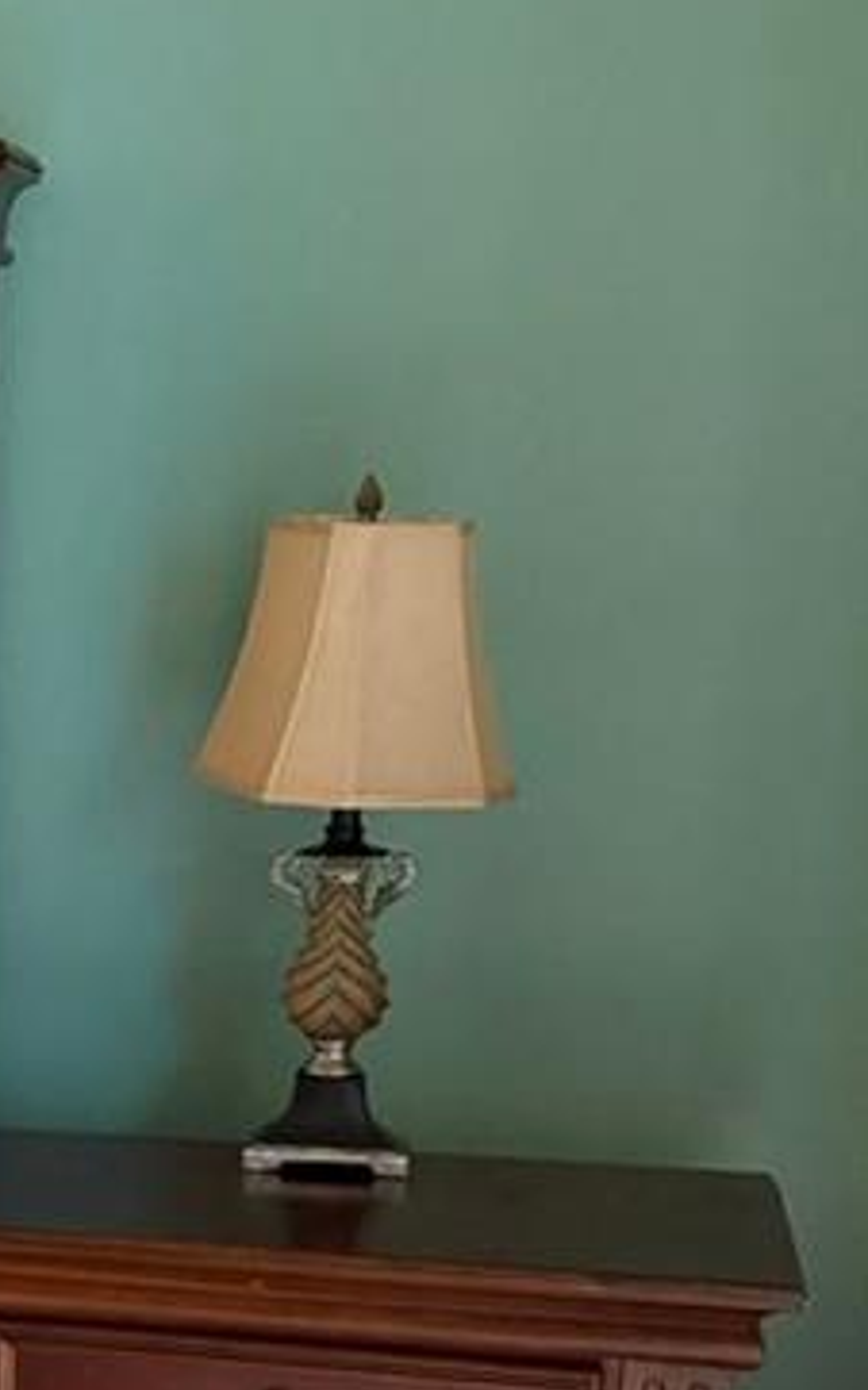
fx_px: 2727
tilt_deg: -10.6
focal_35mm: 72
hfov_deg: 13.9
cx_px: -1083
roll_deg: -0.3
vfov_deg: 28.1
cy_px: 1060
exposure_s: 1/60
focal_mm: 6.76
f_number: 1.78
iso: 800
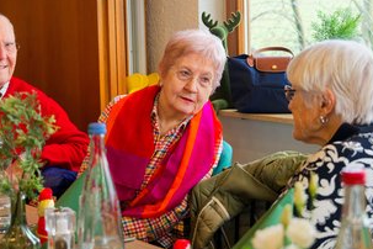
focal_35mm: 88
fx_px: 912
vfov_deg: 15.5
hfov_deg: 23.1
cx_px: 161
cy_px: 102
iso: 3200
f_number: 5.6
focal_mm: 58
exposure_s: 1/60
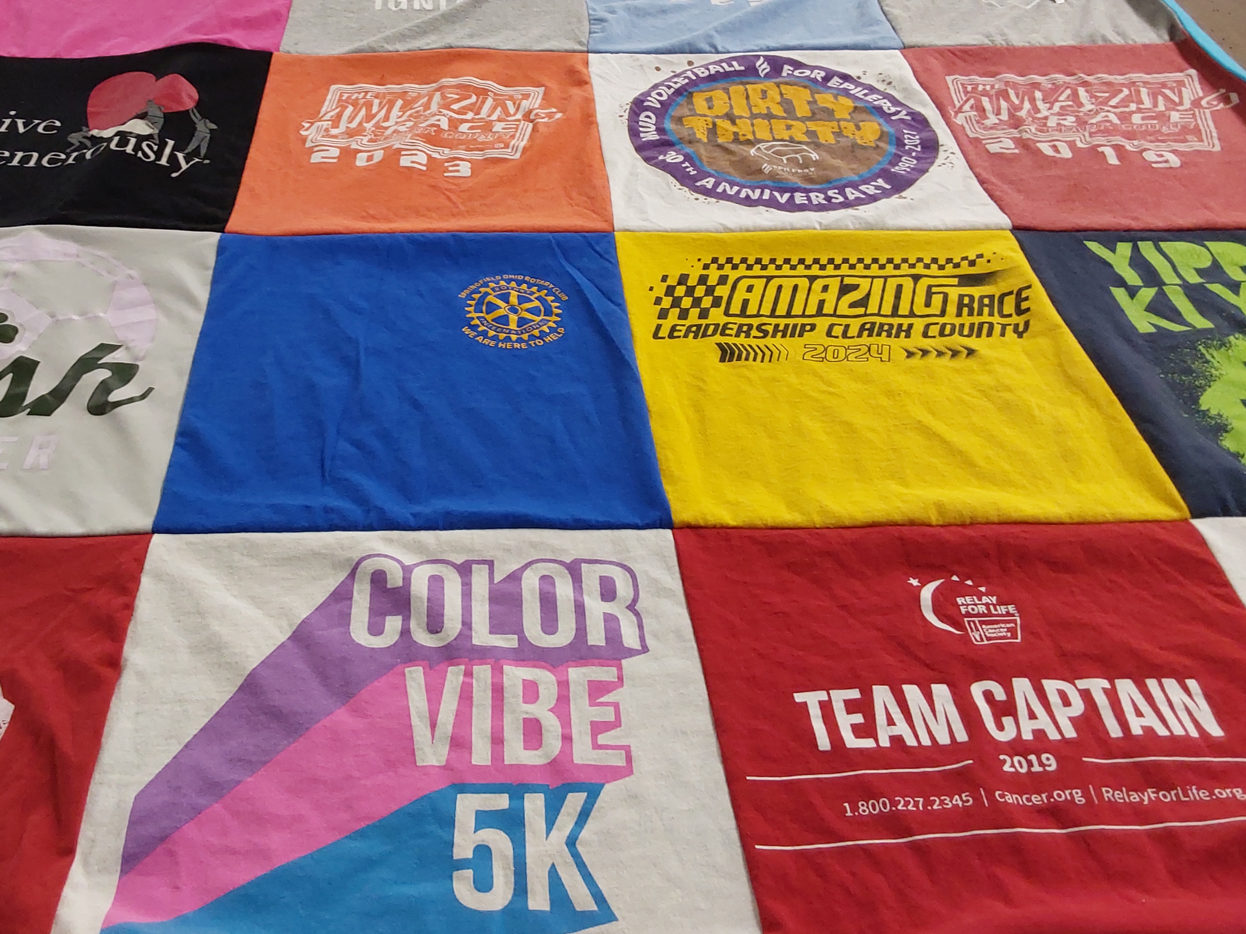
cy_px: 353
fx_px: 1260
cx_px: 471
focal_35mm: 35
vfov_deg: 40.4
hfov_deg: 52.1
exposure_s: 1/60
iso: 100
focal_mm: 2.91
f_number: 1.9
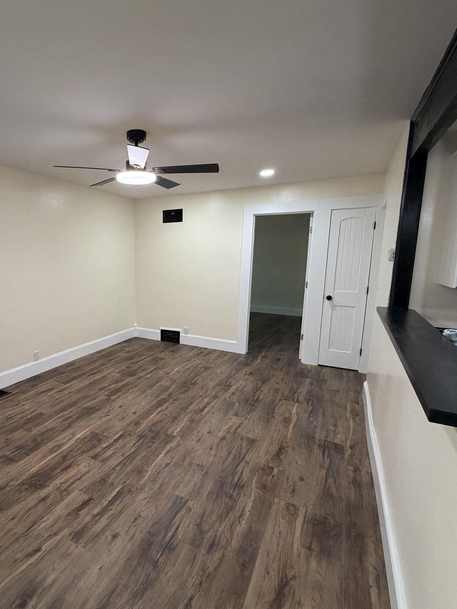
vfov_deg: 84.7
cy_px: 304
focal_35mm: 19
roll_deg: +0.3
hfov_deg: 66.0
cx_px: 138
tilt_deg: -8.4
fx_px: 334
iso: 250
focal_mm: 2.22
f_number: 2.2
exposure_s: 1/120
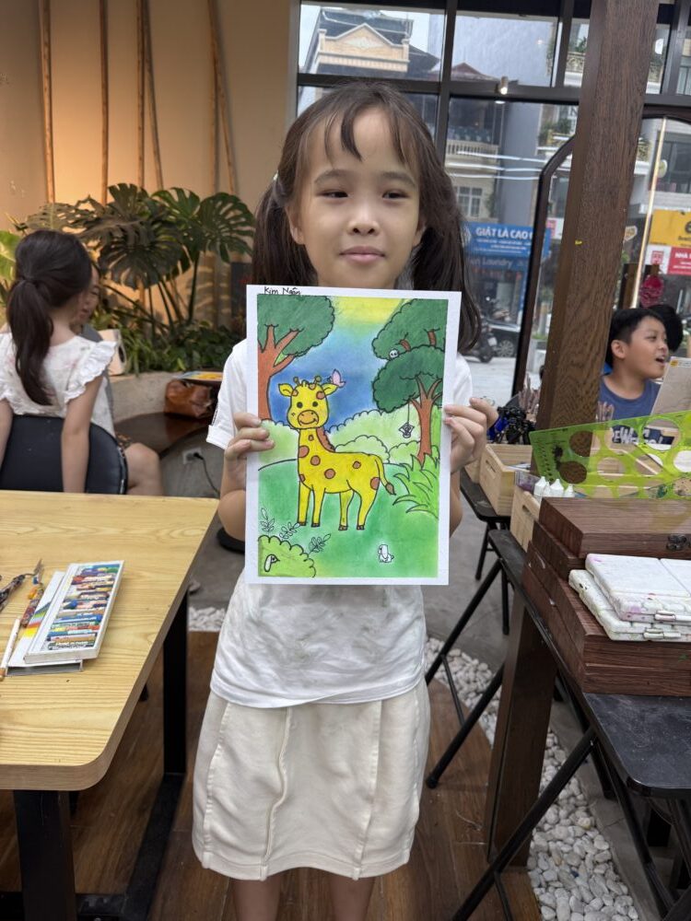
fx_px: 639
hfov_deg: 56.8
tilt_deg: -15.0
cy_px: 460
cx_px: 346
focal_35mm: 24
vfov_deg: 71.6
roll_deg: -2.7
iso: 64
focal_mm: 6.76
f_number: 1.78
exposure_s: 1/100
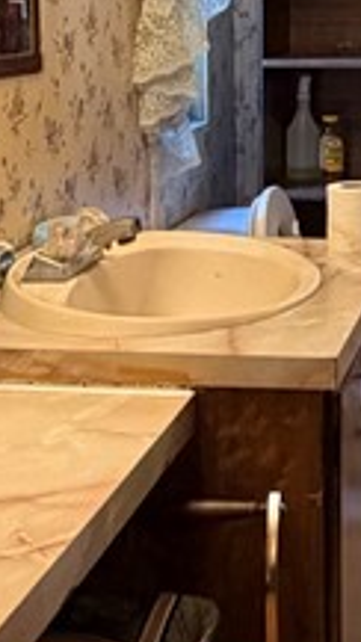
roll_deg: -0.5
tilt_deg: -4.5
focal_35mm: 72
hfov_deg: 16.0
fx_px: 1226
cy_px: 65
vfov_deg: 28.2
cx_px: 456
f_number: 2.2
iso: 400
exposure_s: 1/60
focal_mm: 2.22
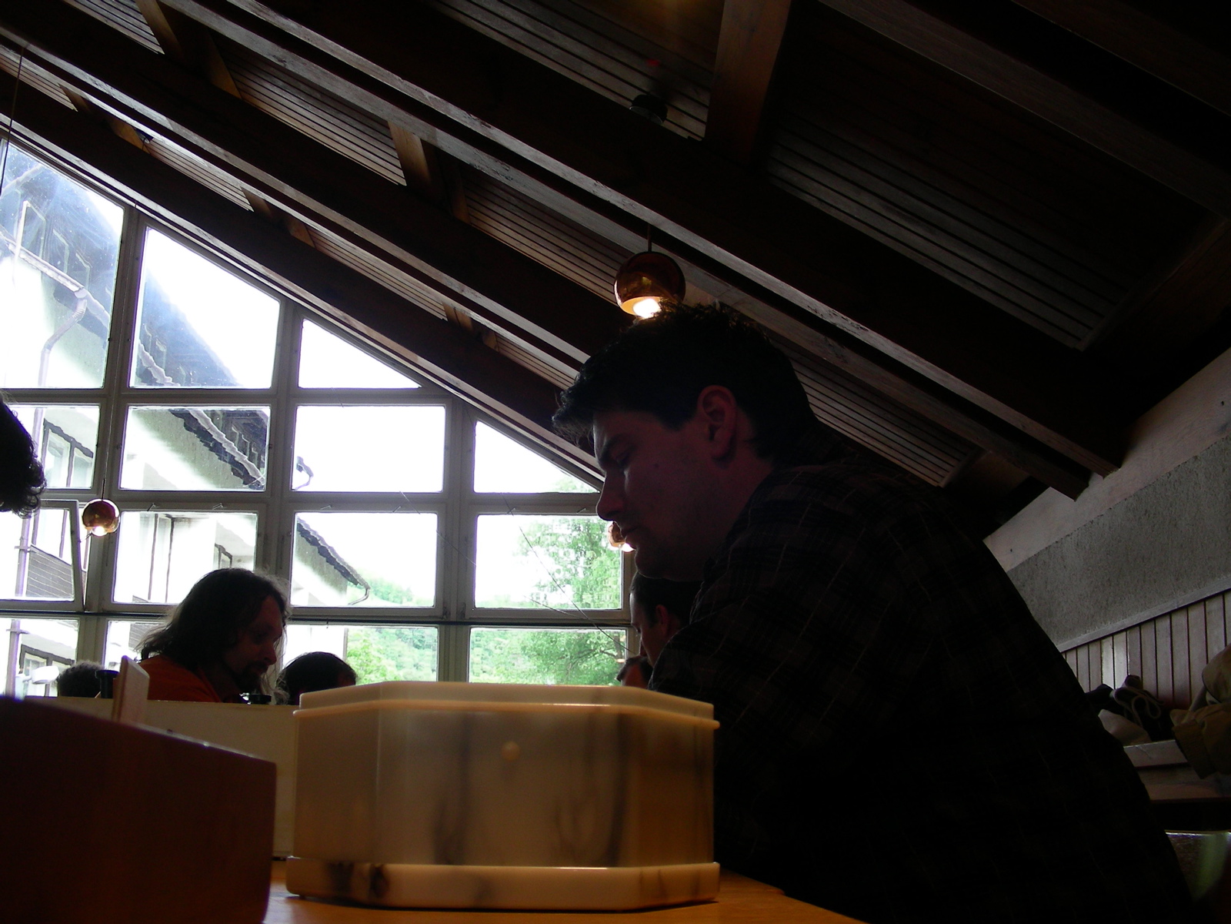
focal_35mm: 38
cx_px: 616
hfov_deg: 49.0
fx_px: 1351
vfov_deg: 37.7
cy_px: 462
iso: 50
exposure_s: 1/55.2
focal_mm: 6.3
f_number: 3.5
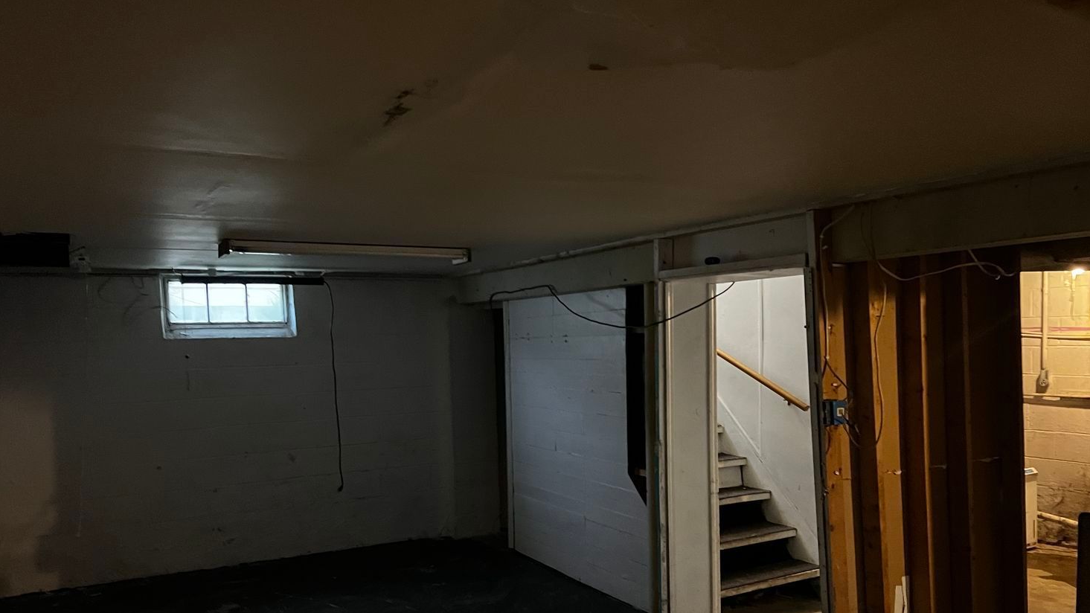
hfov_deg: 66.1
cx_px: 556
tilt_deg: -7.7
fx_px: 838
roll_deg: +2.4
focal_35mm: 29
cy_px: 417
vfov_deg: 39.6
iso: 1000
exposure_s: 1/30
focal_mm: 5.7
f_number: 1.5
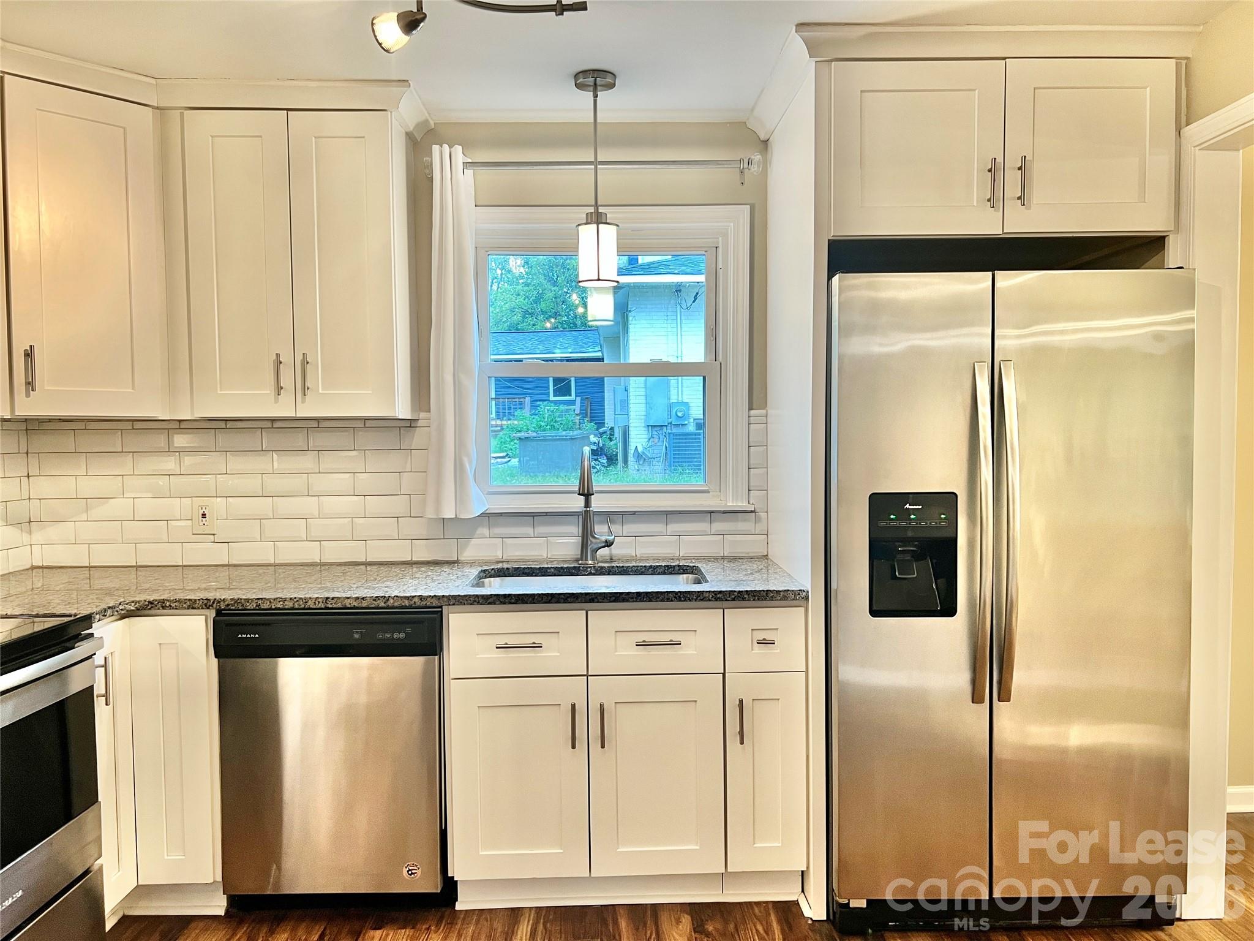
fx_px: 942
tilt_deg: -2.7
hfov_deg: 67.3
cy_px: 470
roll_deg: +0.7
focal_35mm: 26
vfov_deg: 53.1
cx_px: 627
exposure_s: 1/60
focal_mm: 5.7
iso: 80
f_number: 1.5
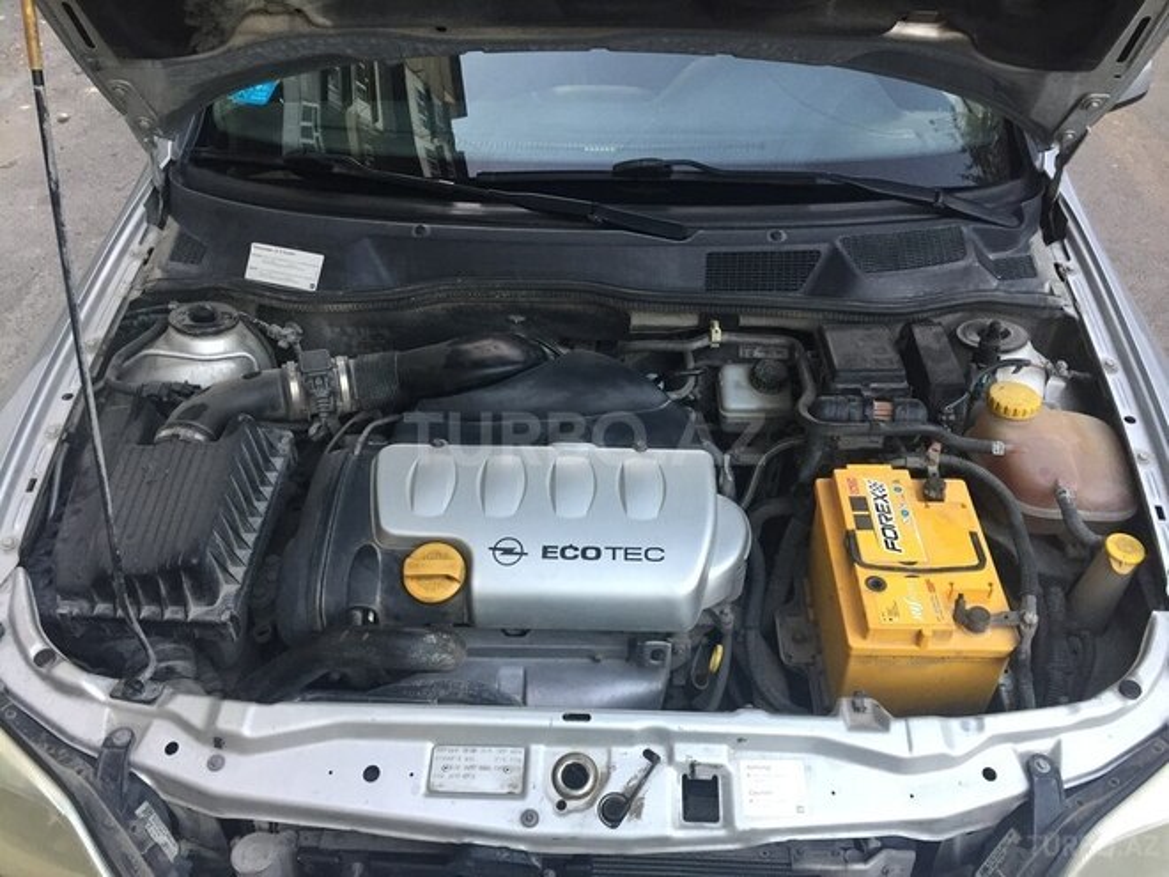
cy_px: 438
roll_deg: -0.8
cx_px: 584
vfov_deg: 48.2
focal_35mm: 29
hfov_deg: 61.7
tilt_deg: -37.6
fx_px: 979
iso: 64
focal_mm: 4.15
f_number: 2.2
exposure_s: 1/33
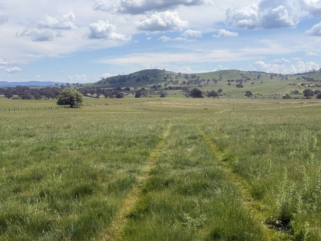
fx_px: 445
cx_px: 160
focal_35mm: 48
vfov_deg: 30.3
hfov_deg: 39.7
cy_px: 120
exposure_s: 1/7143
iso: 64
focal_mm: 6.76
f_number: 1.78
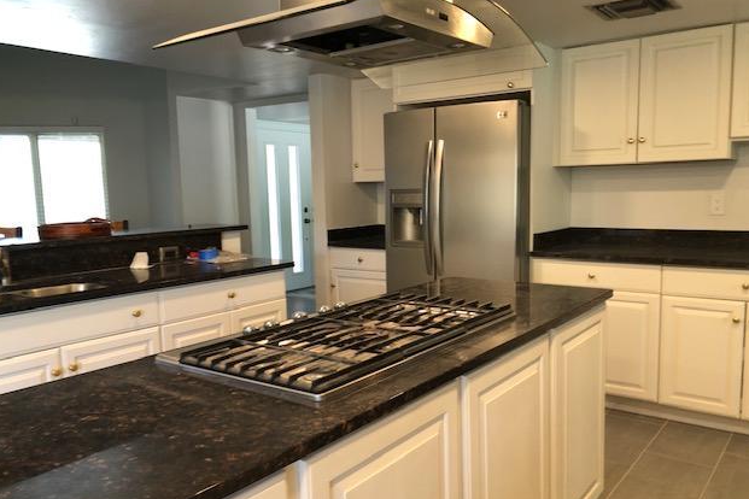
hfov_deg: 61.9
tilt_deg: -7.4
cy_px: 260
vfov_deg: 43.6
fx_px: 624
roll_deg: +1.2
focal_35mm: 30
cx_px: 379
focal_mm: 3.99
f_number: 1.8
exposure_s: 1/20
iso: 40
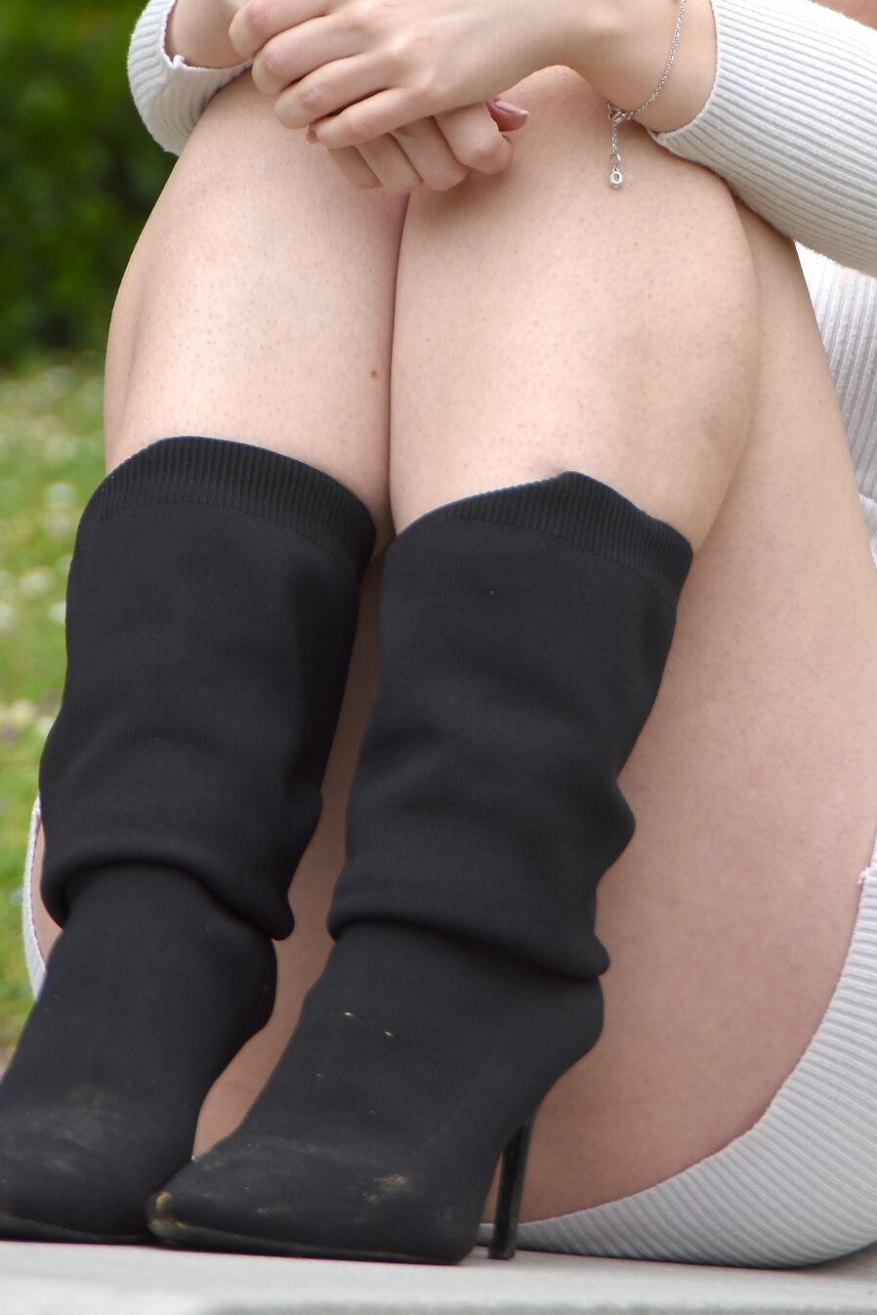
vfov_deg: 9.6
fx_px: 7815
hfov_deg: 6.4
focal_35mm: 214
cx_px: 618
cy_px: 317
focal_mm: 120
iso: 800
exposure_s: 1/640
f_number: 7.1
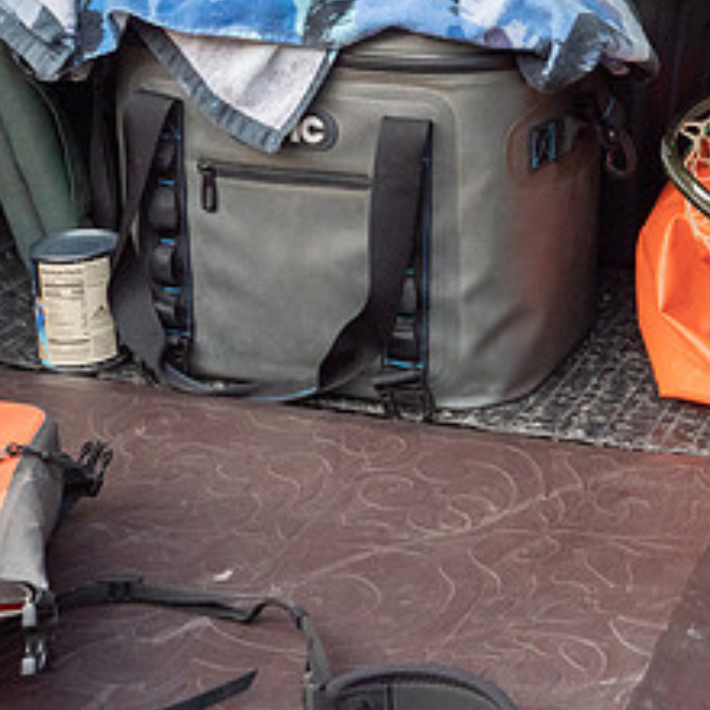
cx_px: 729
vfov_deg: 24.0
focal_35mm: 70
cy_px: 76
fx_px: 1624
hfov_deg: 23.5
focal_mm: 15
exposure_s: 1/80
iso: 800
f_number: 5.6
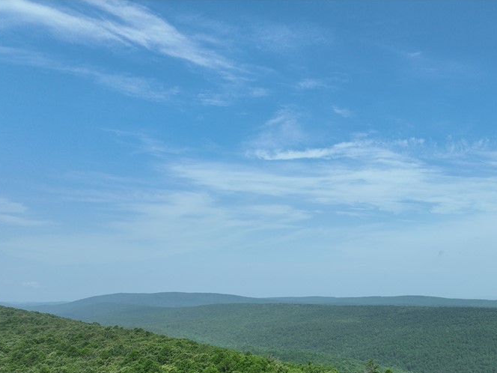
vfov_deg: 37.6
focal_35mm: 37
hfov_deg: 48.6
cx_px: 360
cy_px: 286
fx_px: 531
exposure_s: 1/1600
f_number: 2.8
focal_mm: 12.29
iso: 100
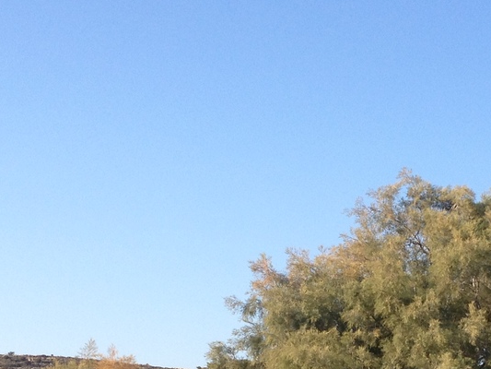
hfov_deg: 18.5
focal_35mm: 105
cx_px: 397
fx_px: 1490
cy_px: 414
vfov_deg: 13.8
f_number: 2.4
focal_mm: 4.28
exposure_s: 1/756
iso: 50
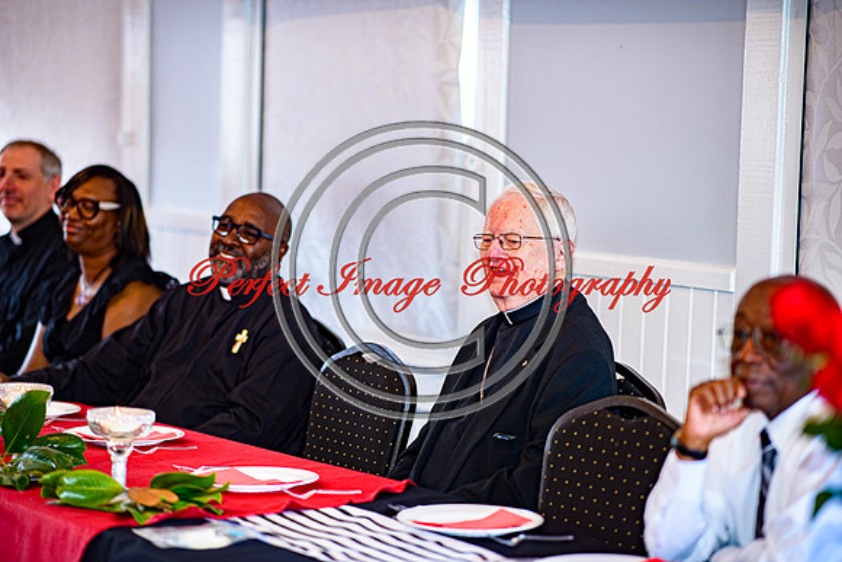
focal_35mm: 105
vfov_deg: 13.0
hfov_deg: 19.5
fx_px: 2456
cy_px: 281
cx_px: 421
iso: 160
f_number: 1.8
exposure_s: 1/125
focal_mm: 105
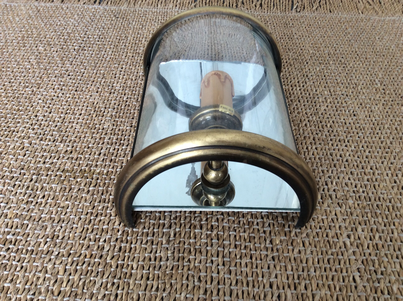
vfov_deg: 44.1
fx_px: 372
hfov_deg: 56.9
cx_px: 202
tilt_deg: -45.9
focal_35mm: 32
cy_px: 150
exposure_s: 1/25
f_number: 2.4
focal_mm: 3.3
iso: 40
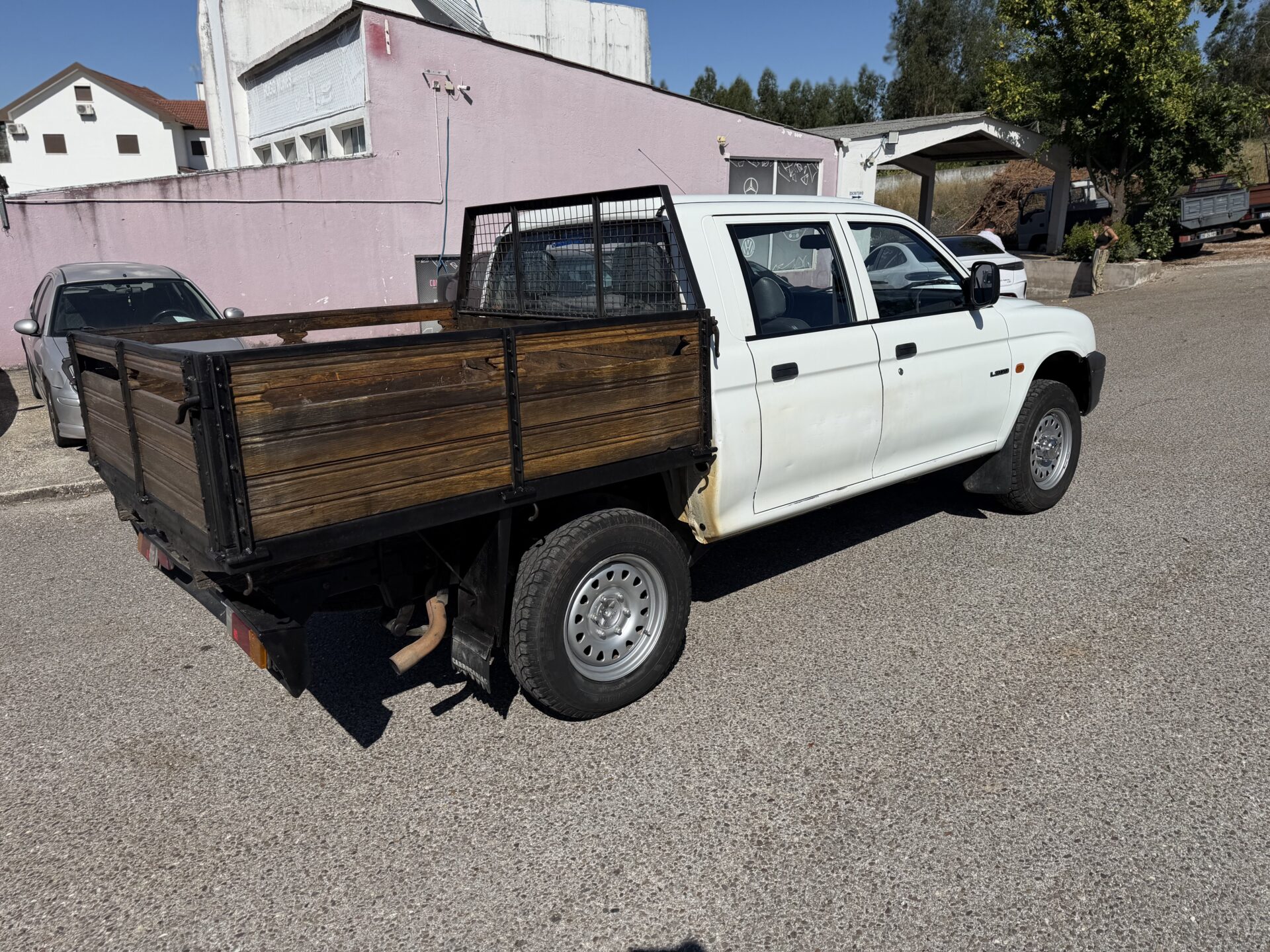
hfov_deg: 71.6
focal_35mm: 24
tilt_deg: -16.2
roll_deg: -0.3
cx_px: 635
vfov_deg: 56.8
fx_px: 881
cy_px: 476
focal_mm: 6.76
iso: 80
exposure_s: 1/14286
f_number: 1.78
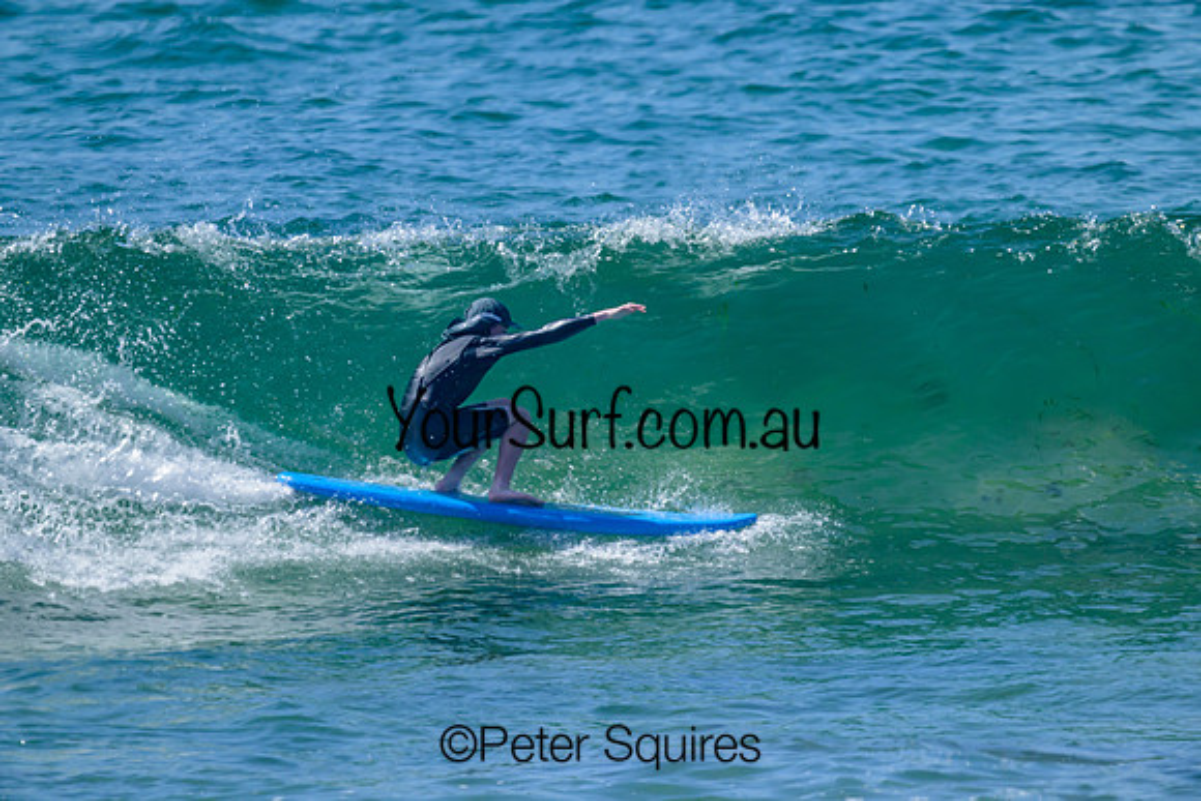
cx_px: 600
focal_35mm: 1120
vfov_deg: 1.2
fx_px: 37371
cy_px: 400
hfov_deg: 1.8
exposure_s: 1/2000
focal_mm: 1120
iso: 720
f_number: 9
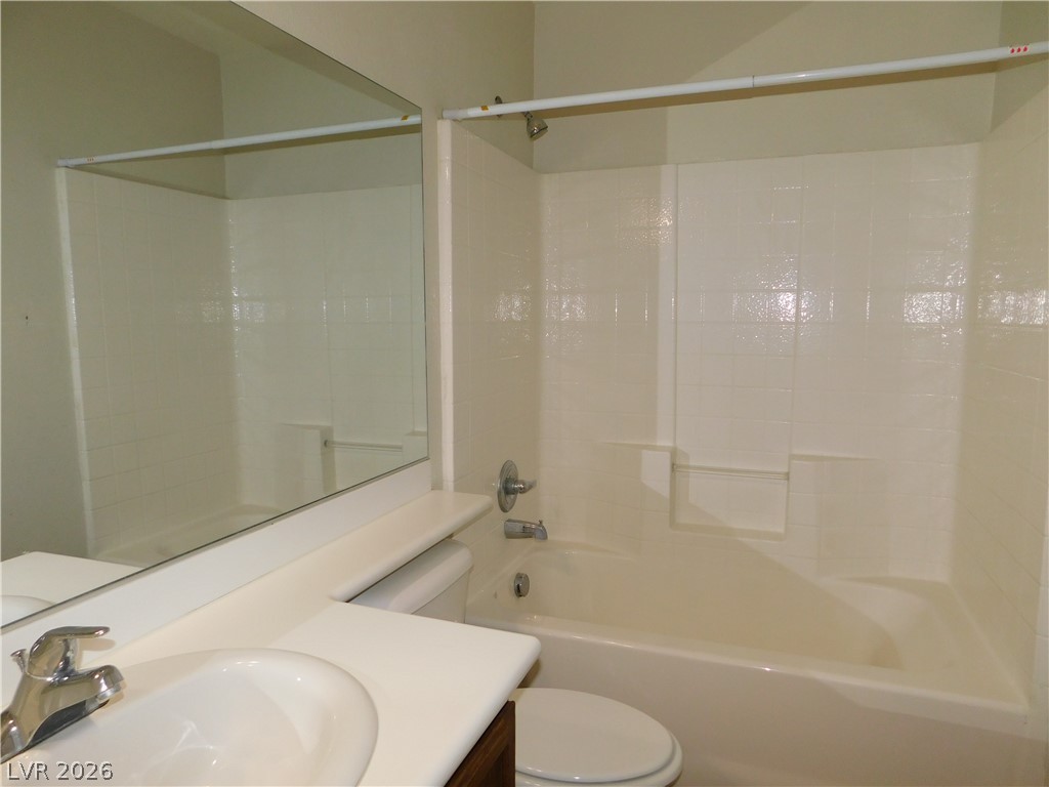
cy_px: 394
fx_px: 697
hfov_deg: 73.9
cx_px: 524
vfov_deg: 58.9
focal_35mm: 23
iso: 200
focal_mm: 4
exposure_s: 1/30
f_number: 3
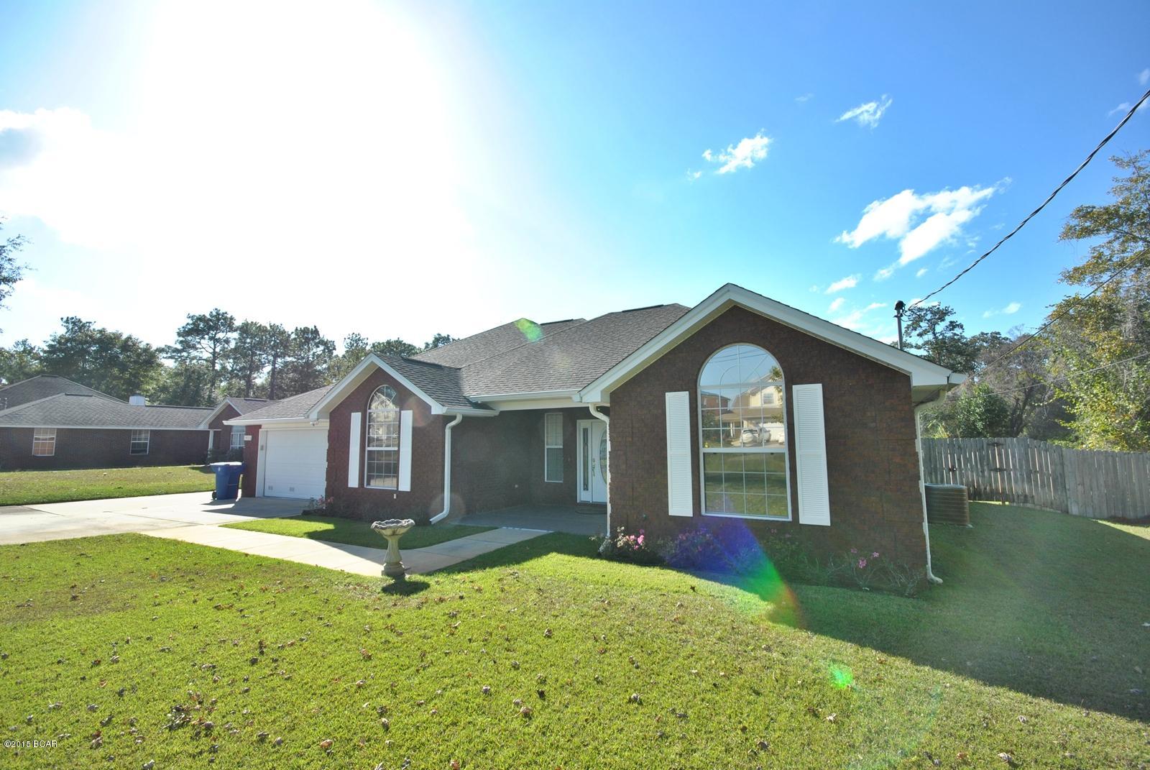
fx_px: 480
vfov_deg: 77.5
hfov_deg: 100.3
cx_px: 575
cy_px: 385
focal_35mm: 15
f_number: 9
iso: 200
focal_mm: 10
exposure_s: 1/200
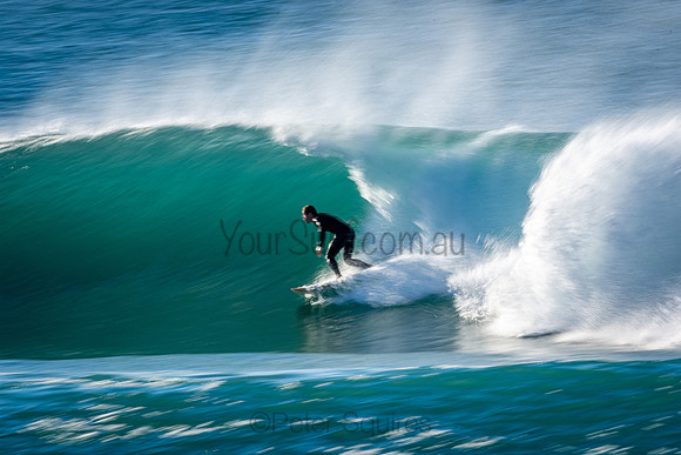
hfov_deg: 2.7
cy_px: 228
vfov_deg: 1.8
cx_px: 340
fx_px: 14190
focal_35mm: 750
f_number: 25
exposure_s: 1/30
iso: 100
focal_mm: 500
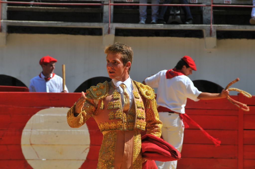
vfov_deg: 4.6
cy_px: 84
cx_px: 128
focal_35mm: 300
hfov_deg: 6.9
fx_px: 2122
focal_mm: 200
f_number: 9.5
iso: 200
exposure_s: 1/350
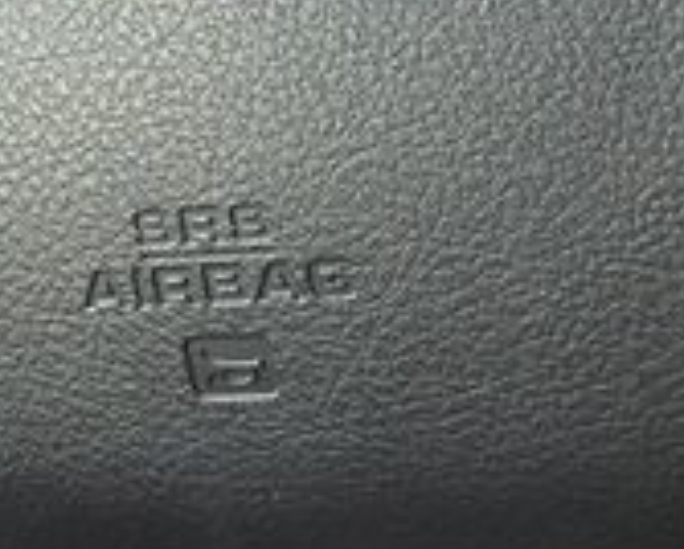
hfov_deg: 19.0
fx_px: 1966
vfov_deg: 15.7
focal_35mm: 97
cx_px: 737
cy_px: 35
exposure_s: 1/125
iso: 1250
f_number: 3.5
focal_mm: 18
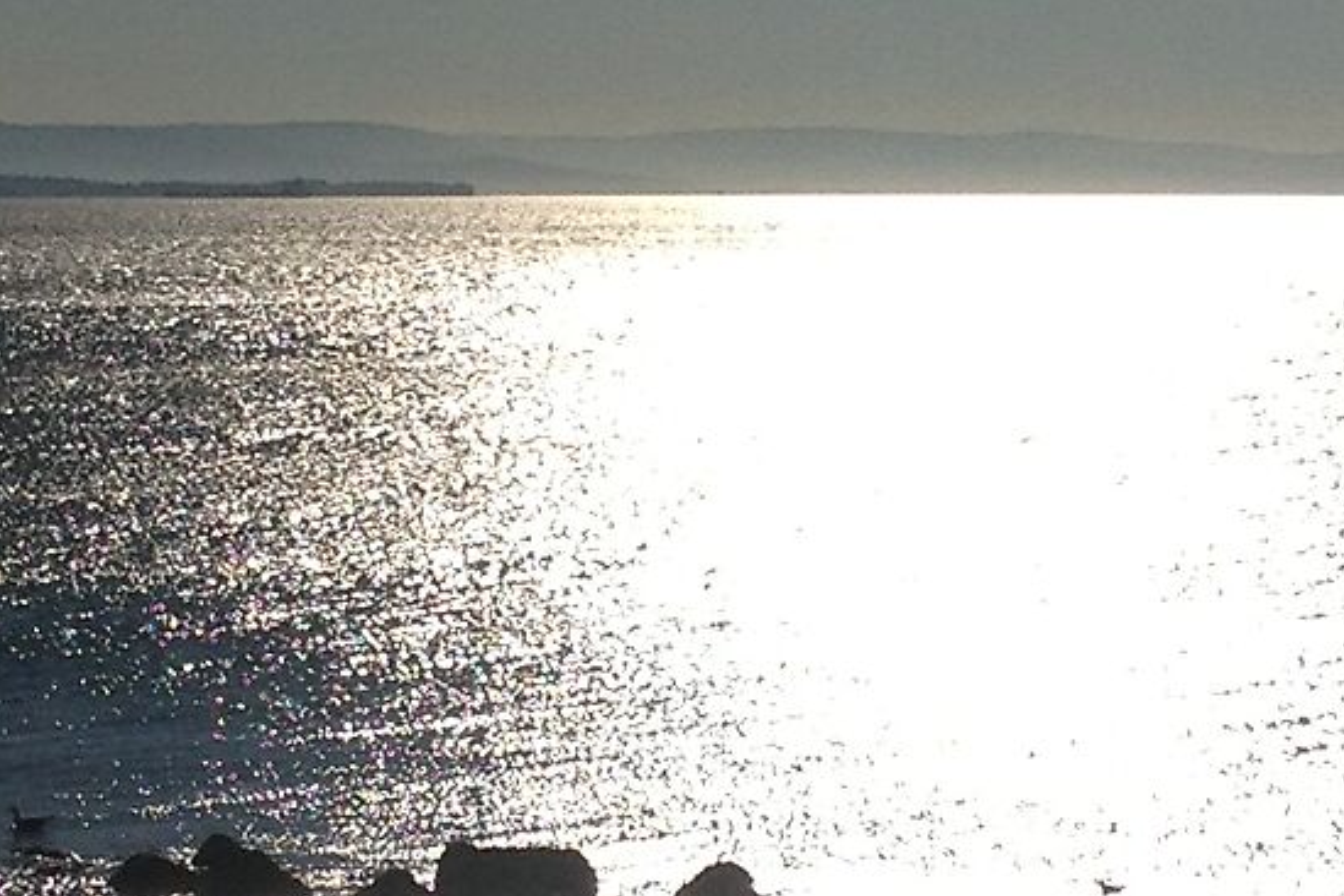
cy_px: 73
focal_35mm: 159
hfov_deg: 12.9
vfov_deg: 8.6
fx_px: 5936
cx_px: 629
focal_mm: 4.28
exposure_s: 1/11111
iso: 50
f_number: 2.4
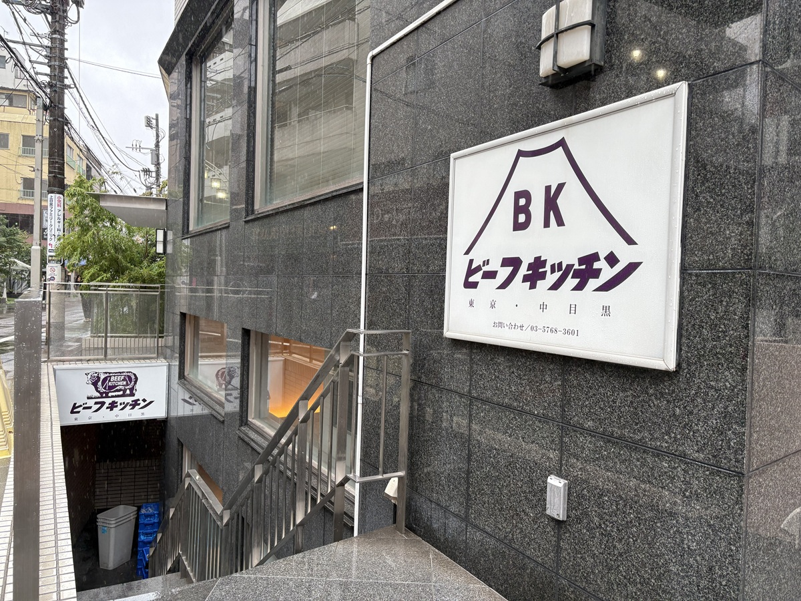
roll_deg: -2.5
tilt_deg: -1.6
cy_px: 300
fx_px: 602
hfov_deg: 67.3
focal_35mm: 26
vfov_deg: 53.1
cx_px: 400
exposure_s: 1/122
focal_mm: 5.96
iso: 40
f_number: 1.6
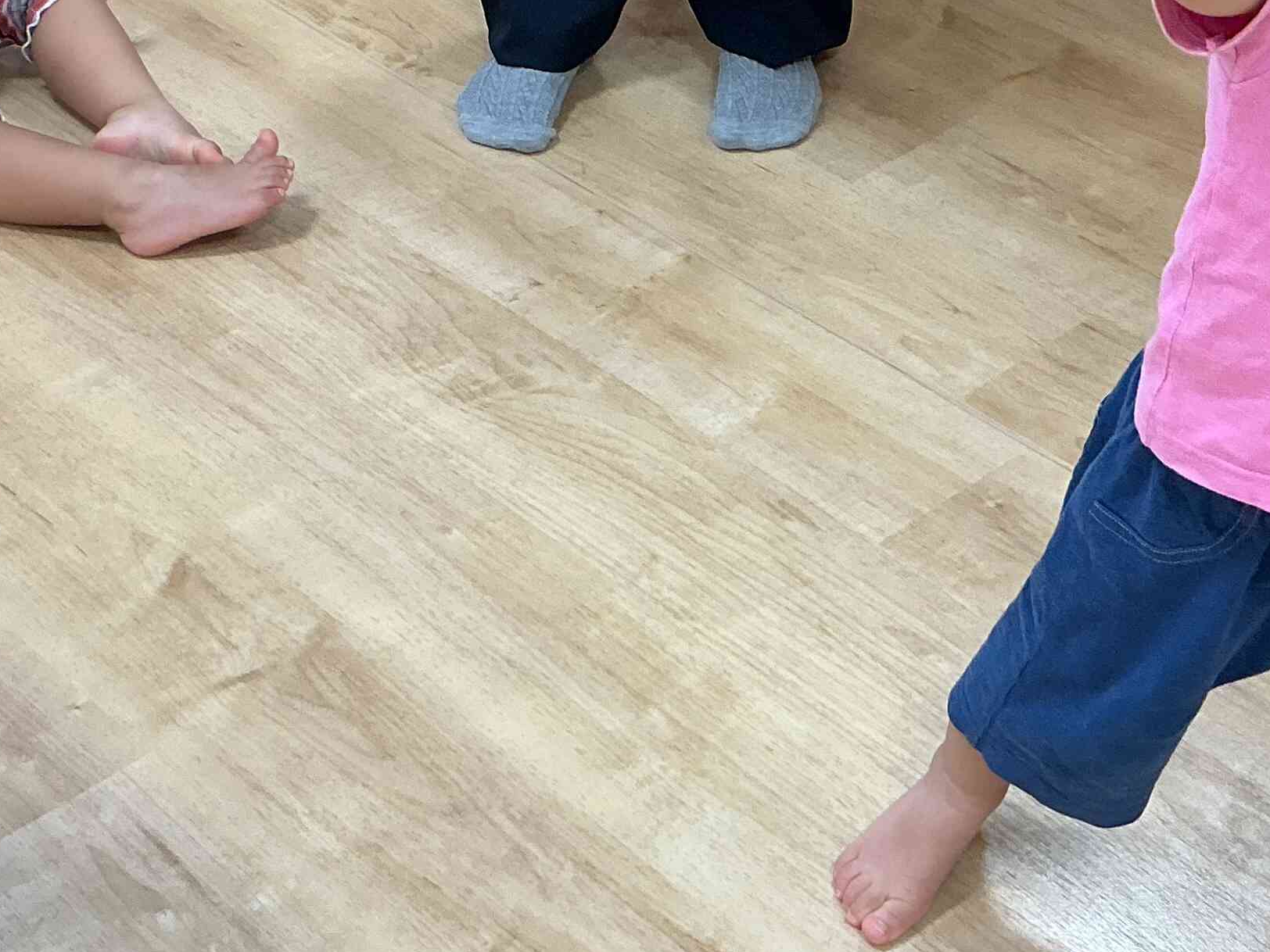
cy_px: 455
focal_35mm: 72
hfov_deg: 27.0
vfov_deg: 20.4
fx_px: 2642
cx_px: 739
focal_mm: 3
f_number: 1.8
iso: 64
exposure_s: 1/120
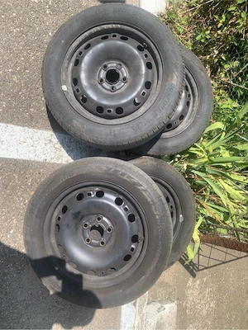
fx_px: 248
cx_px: 124
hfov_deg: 53.1
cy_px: 165
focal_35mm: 26
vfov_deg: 67.3
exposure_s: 1/945
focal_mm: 4.25
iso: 25
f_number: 1.8
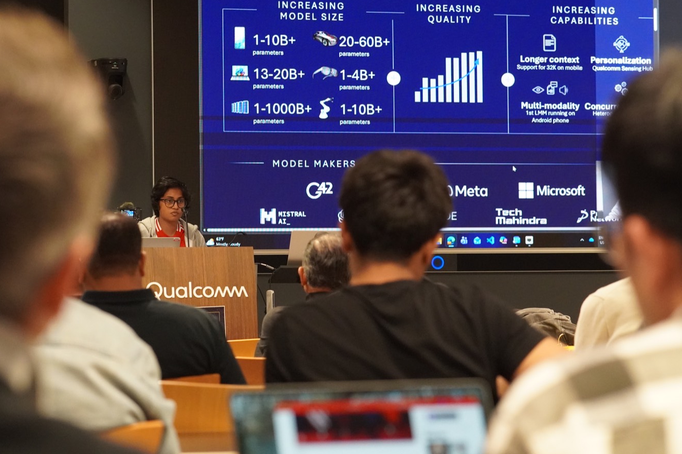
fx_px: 2568
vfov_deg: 10.1
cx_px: 318
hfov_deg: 15.1
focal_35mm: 136
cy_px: 186
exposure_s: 1/160
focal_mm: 75
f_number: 4
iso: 4000
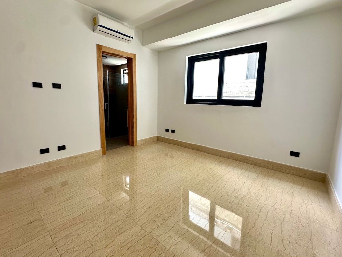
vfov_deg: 78.1
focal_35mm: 16
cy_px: 121
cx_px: 161
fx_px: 158
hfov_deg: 94.4
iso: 100
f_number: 2.2
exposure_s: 1/99
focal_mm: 2.22
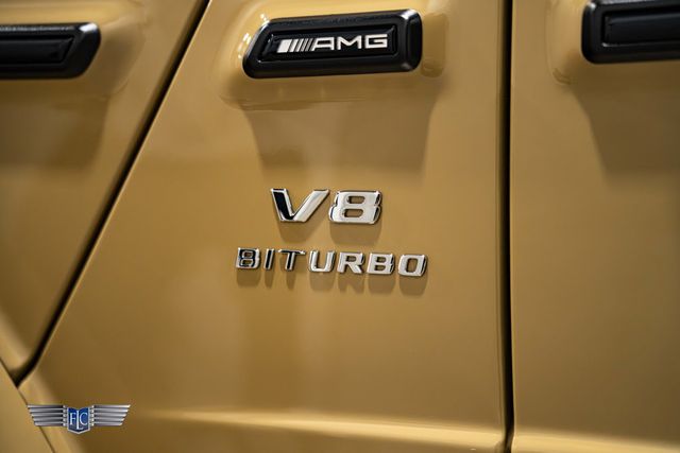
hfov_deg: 25.4
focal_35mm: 80
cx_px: 340
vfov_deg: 17.1
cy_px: 226
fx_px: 1511
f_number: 4
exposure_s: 1/100
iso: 1600
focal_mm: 80
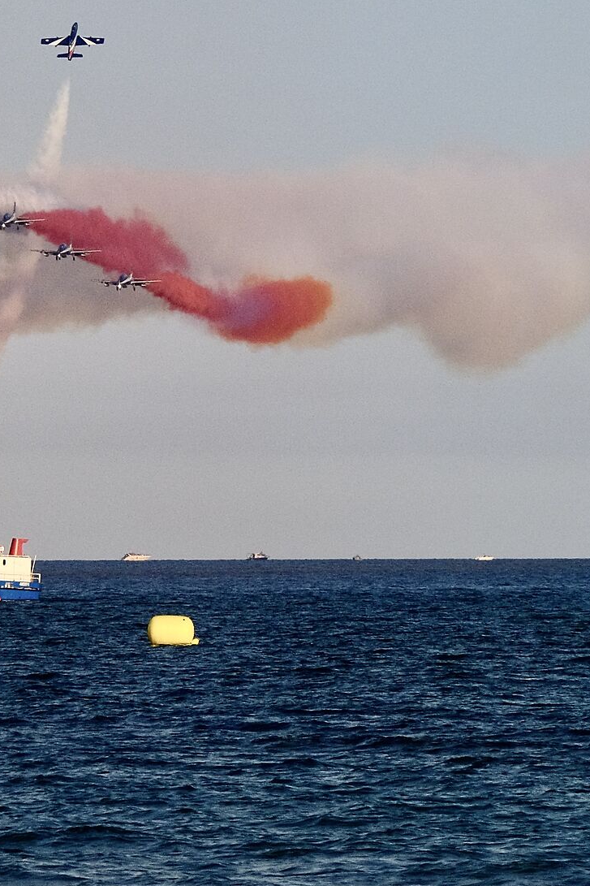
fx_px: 6492
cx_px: -151
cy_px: 346
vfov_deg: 7.8
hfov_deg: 5.2
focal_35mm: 264
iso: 800
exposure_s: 1/5000
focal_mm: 80
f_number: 5
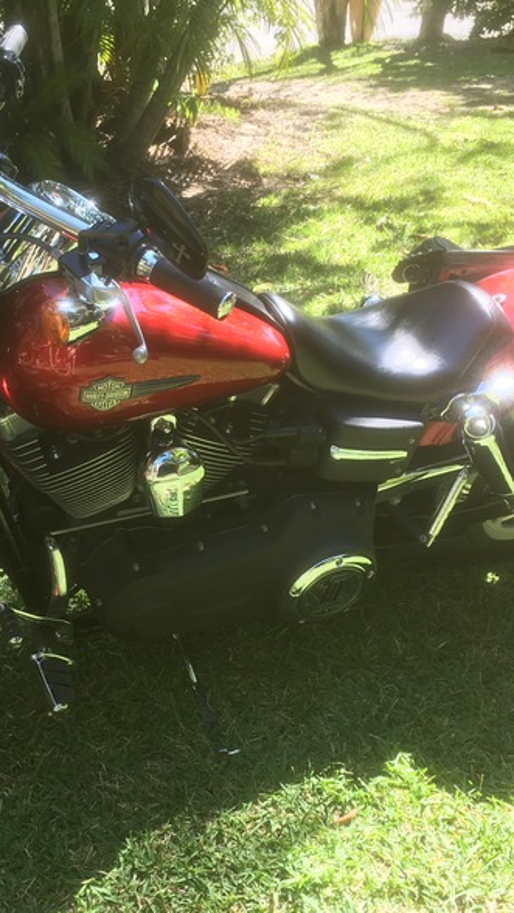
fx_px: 1041
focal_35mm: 43
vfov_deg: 47.3
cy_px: 464
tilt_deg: -25.9
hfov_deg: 27.5
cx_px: 160
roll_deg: +0.2
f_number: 2.2
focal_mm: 4.15
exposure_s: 1/128
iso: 25
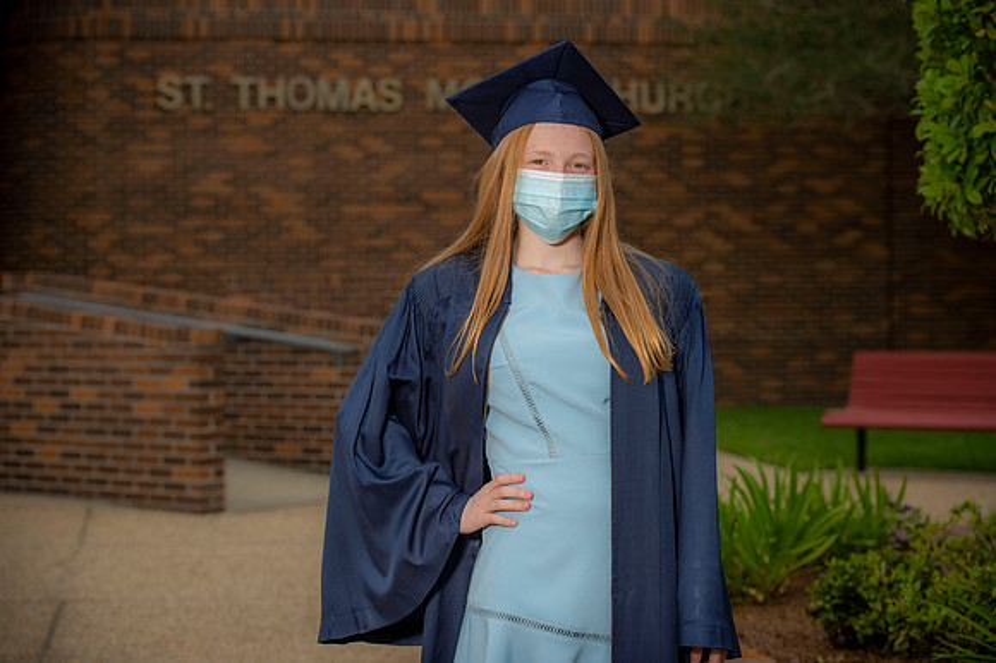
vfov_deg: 18.2
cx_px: 498
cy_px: 332
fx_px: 2074
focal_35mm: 75
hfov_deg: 27.0
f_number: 5
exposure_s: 1/250
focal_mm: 75
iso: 80
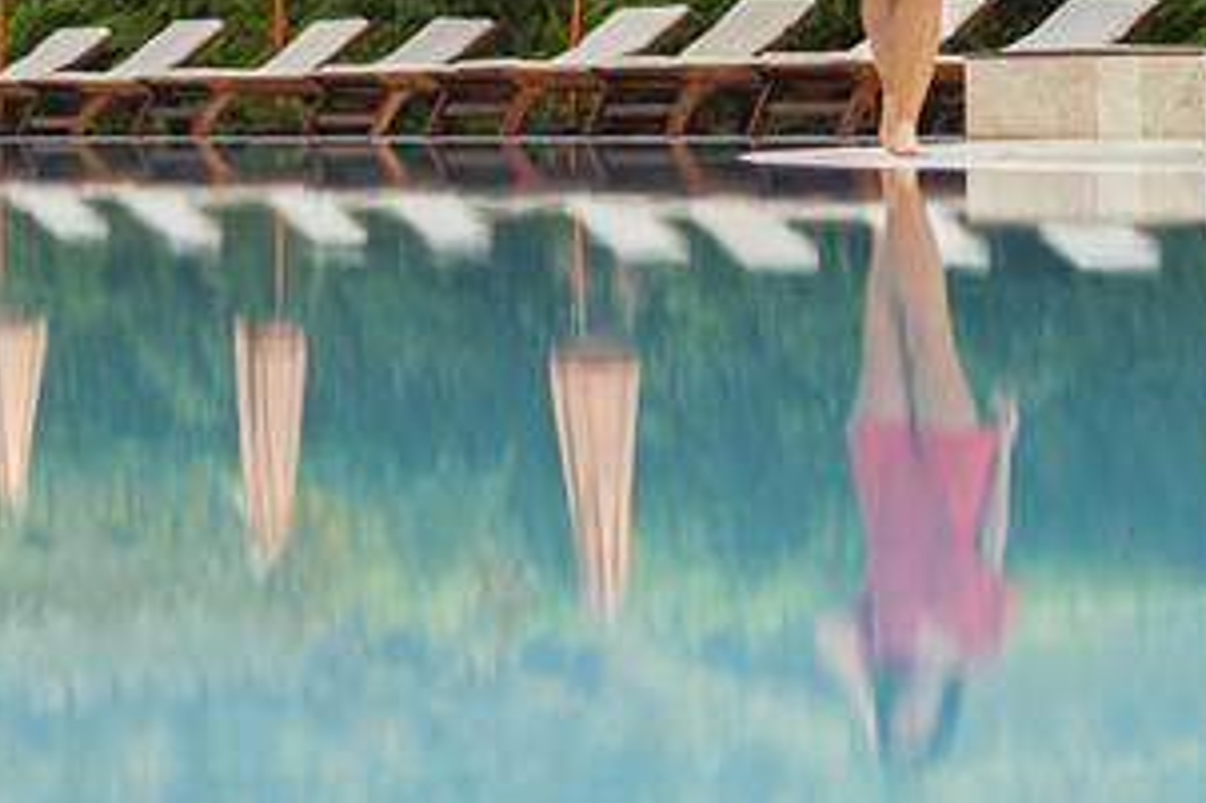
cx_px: 687
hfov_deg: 14.4
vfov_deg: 9.4
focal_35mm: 143
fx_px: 4788
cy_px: -304
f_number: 1.4
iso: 100
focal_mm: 50
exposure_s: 1/320
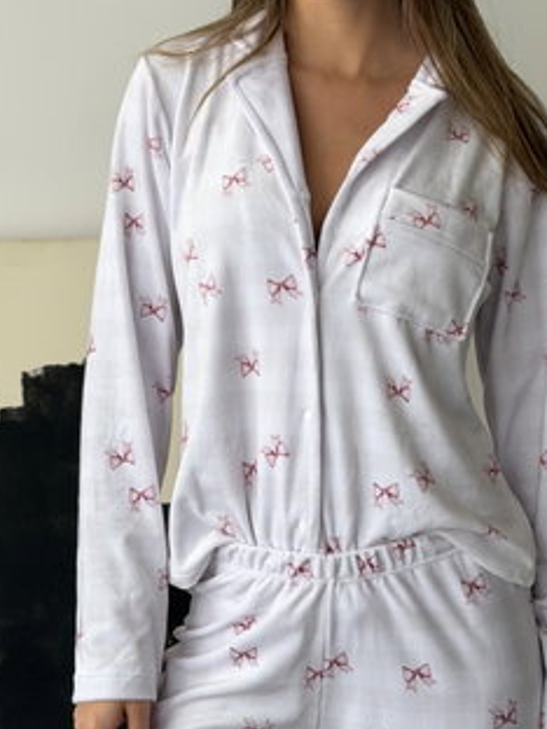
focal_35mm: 82
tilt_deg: -5.3
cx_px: 339
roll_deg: +0.3
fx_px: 1728
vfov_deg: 23.7
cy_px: 254
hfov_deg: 18.0
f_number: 1.78
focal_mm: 6.76
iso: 100
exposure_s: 1/60
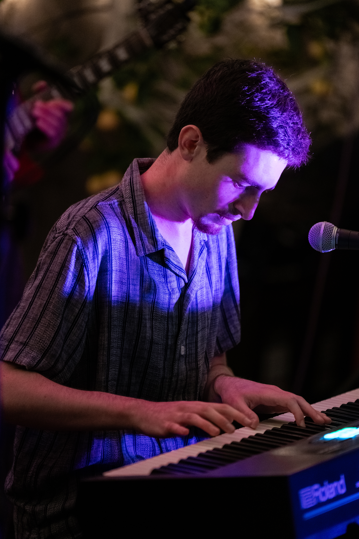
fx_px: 3006
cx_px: 179
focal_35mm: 201
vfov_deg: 10.2
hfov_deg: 6.8
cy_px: 270
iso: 3200
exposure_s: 1/160
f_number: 2.8
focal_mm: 200
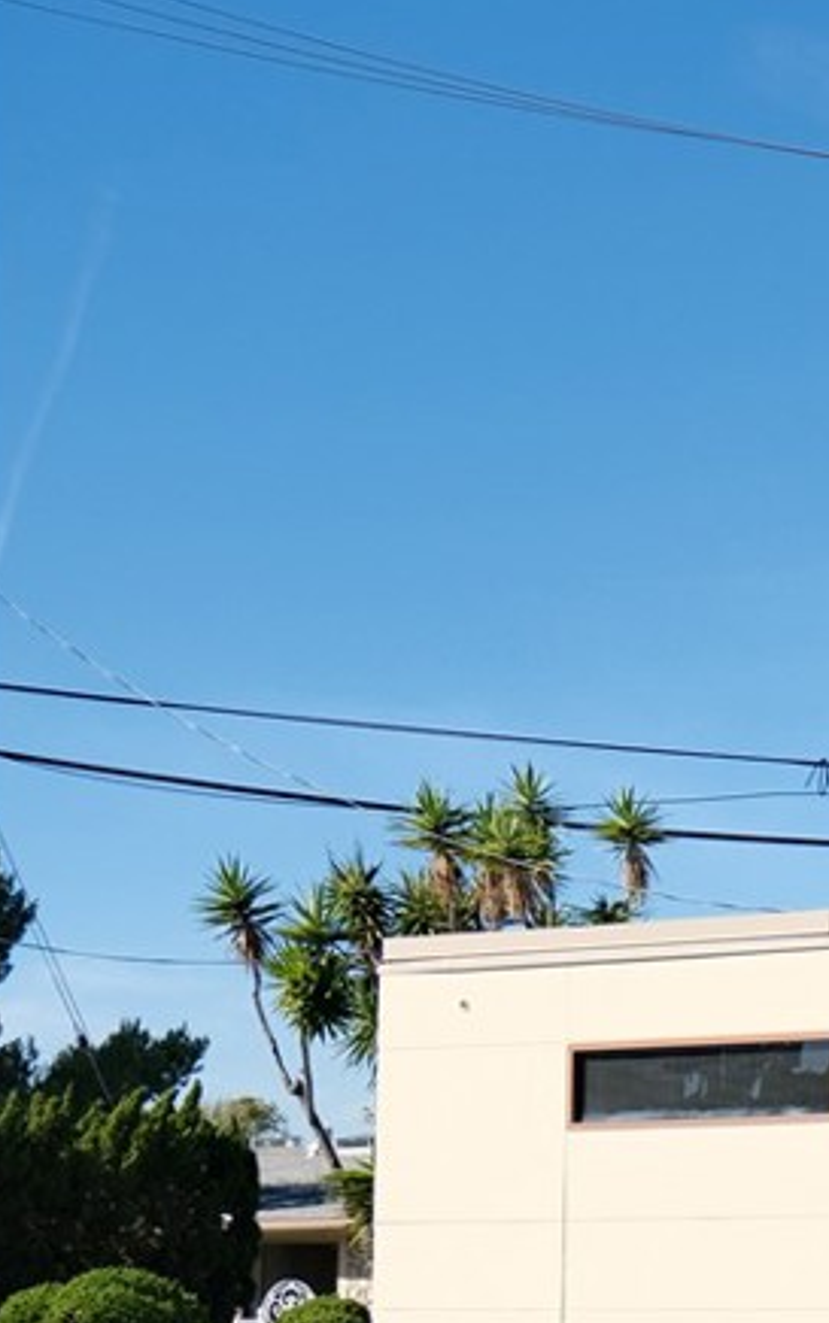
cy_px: 878
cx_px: 1533
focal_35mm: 110
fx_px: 3971
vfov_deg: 18.9
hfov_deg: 11.1
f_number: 5.6
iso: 320
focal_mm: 30.5
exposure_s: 1/850
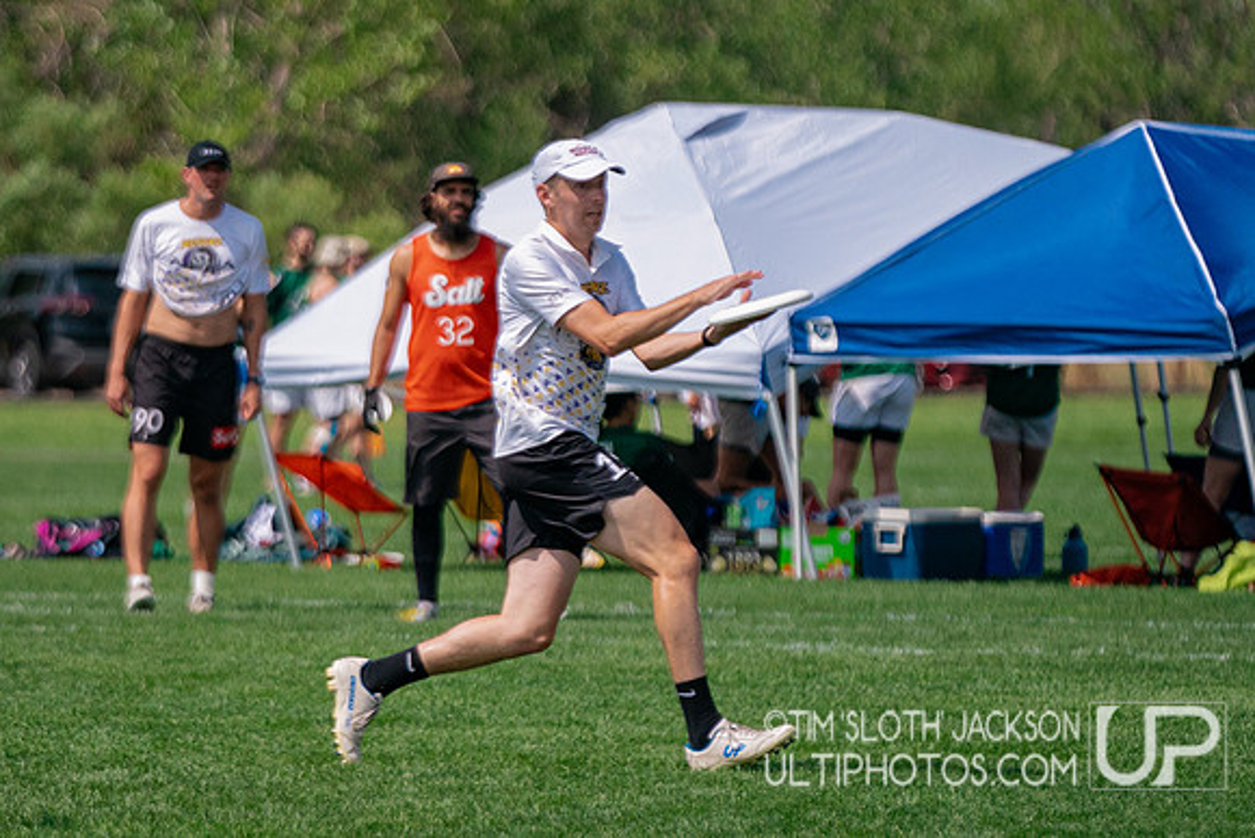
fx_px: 13390
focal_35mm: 384
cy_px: 429
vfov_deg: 3.6
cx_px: 407
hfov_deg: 5.4
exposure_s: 1/16000
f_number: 2.8
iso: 640
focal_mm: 200
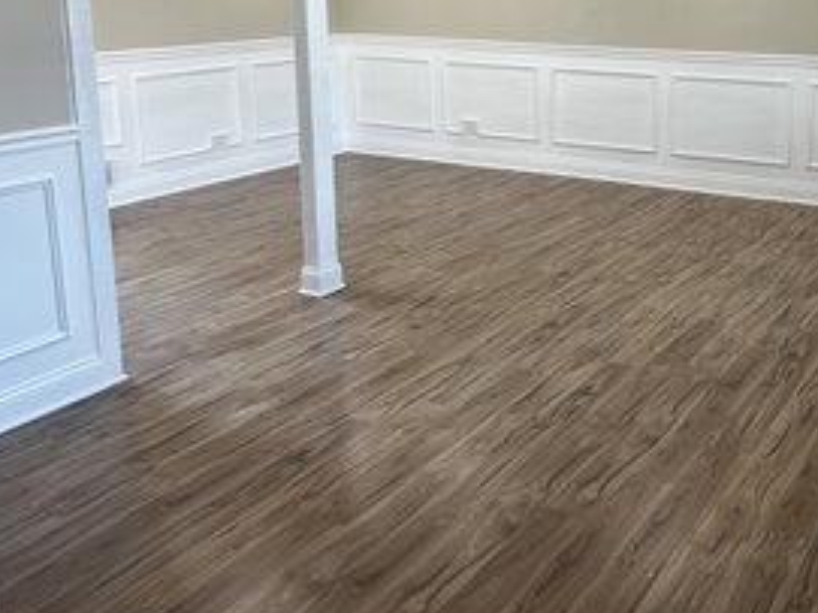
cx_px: 614
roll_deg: -0.4
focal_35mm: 41
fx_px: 968
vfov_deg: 34.5
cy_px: 166
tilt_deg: -12.2
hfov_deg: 44.3
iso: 64
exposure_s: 1/120
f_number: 1.5
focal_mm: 5.7
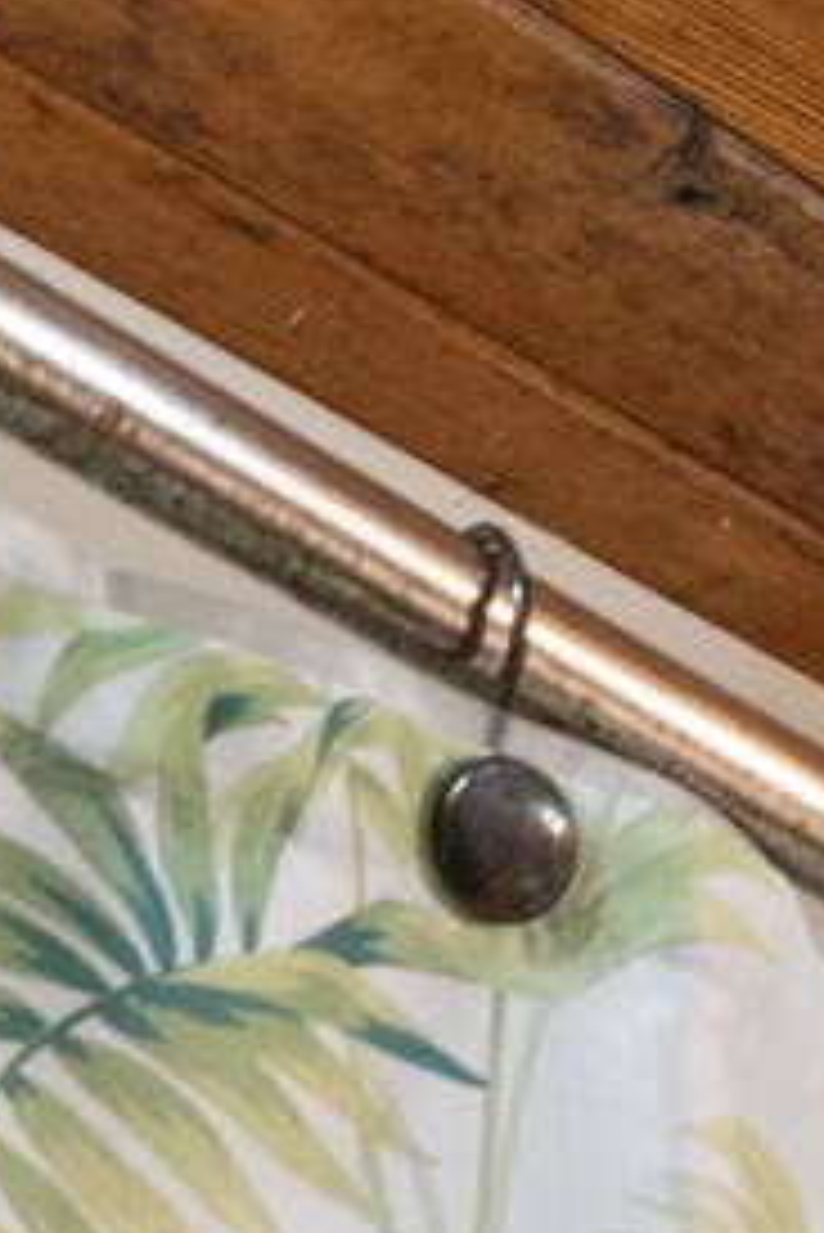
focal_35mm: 157
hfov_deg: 8.3
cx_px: 1738
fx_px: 5383
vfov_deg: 9.9
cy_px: 3672
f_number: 8
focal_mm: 14
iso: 800
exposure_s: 1/8
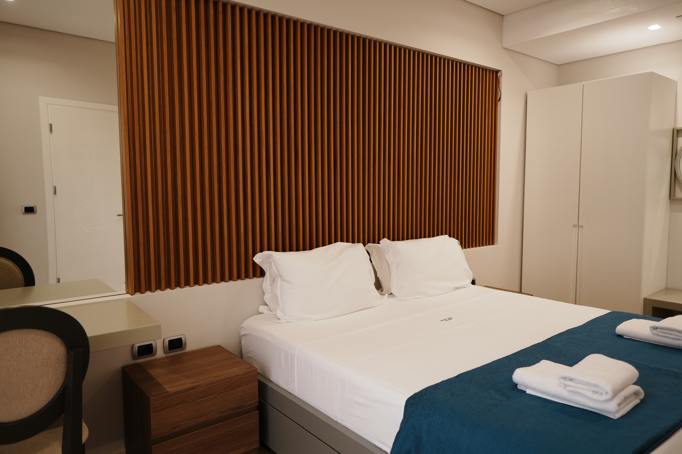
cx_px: 341
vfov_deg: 53.1
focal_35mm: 24
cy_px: 227
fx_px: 455
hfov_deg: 73.7
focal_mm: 16
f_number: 1.6
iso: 200
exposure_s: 1/125
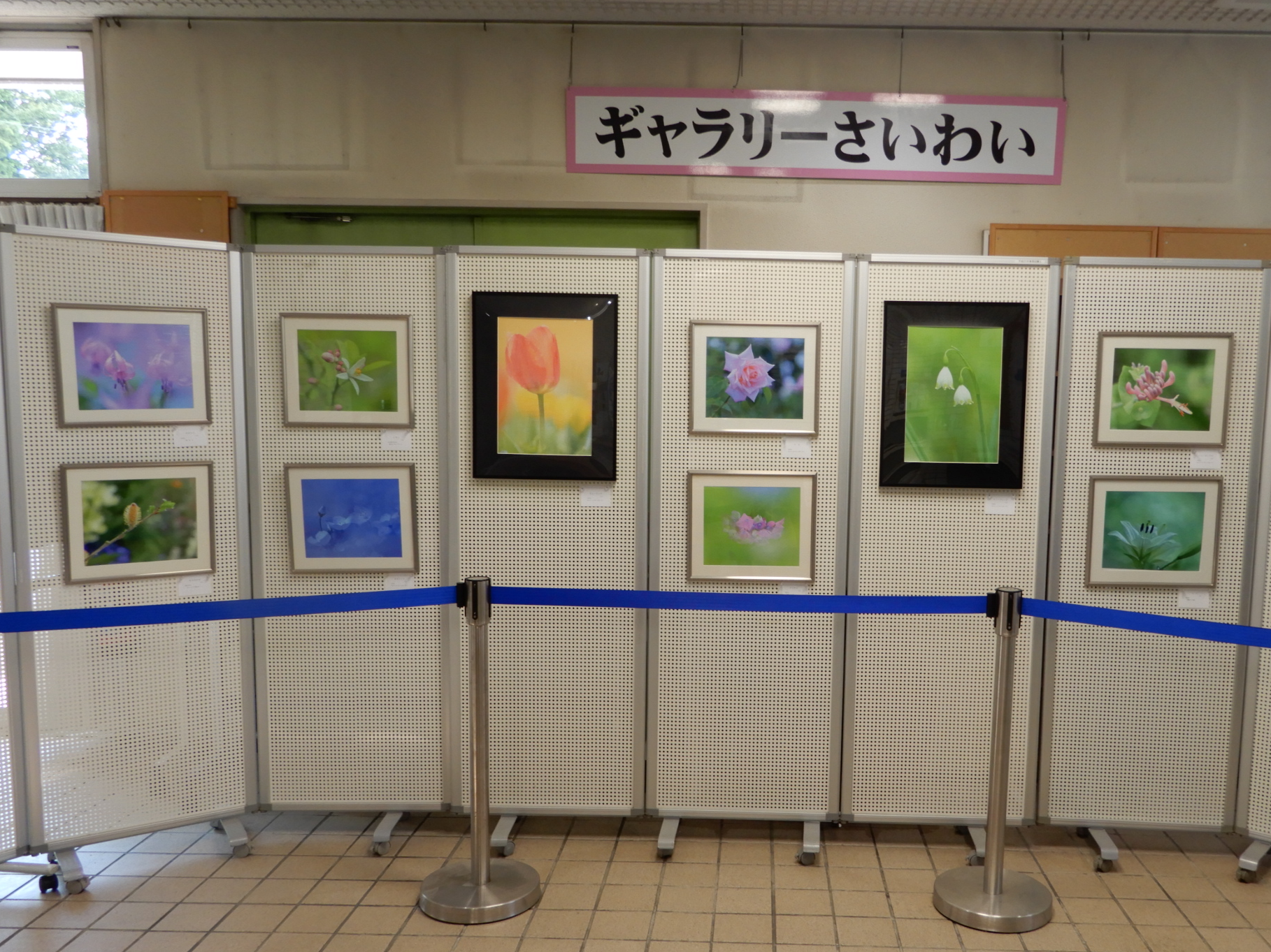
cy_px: 525
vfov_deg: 46.7
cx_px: 747
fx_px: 1101
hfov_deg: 59.6
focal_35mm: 30
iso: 100
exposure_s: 1/30
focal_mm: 4.3
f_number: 3.4
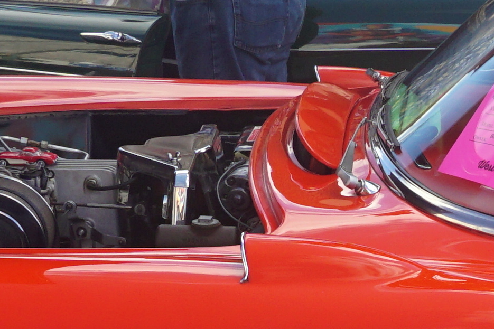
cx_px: 659
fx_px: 2113
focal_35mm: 154
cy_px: 413
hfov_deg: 12.9
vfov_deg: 8.8
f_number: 9
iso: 100
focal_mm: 16
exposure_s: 1/100
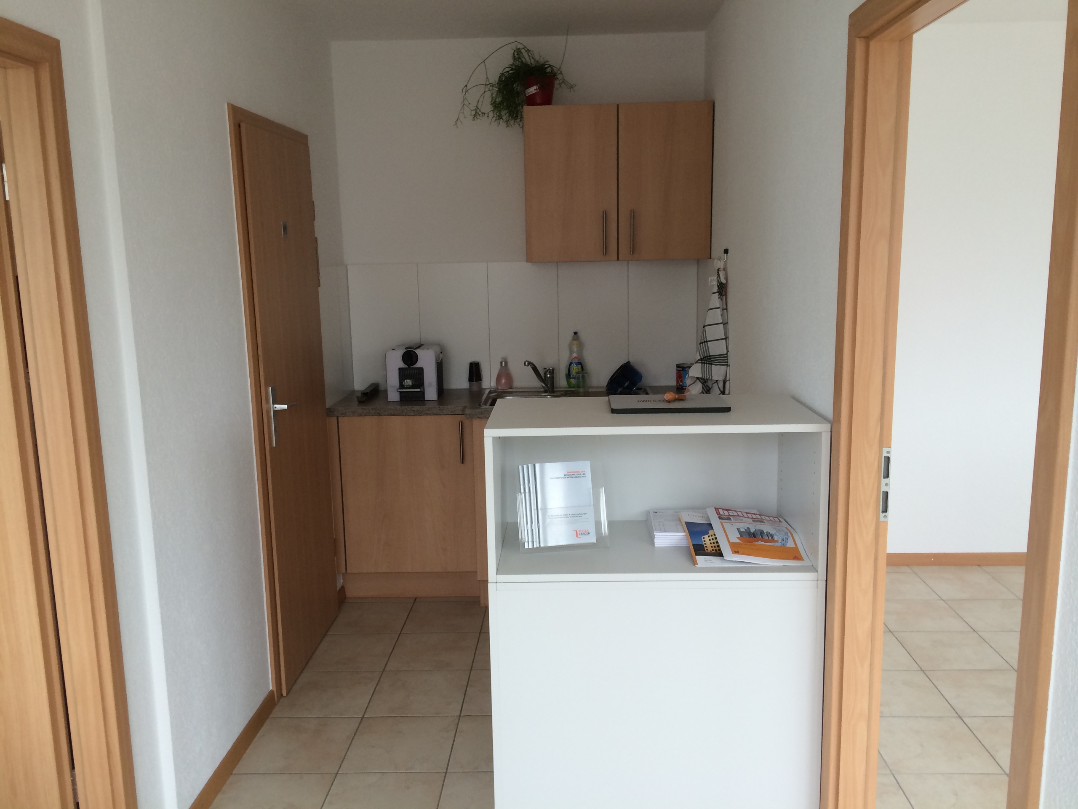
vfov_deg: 46.8
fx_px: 934
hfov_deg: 60.0
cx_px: 539
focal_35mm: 30
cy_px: 404
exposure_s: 1/40
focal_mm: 4.12
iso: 40
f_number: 2.2
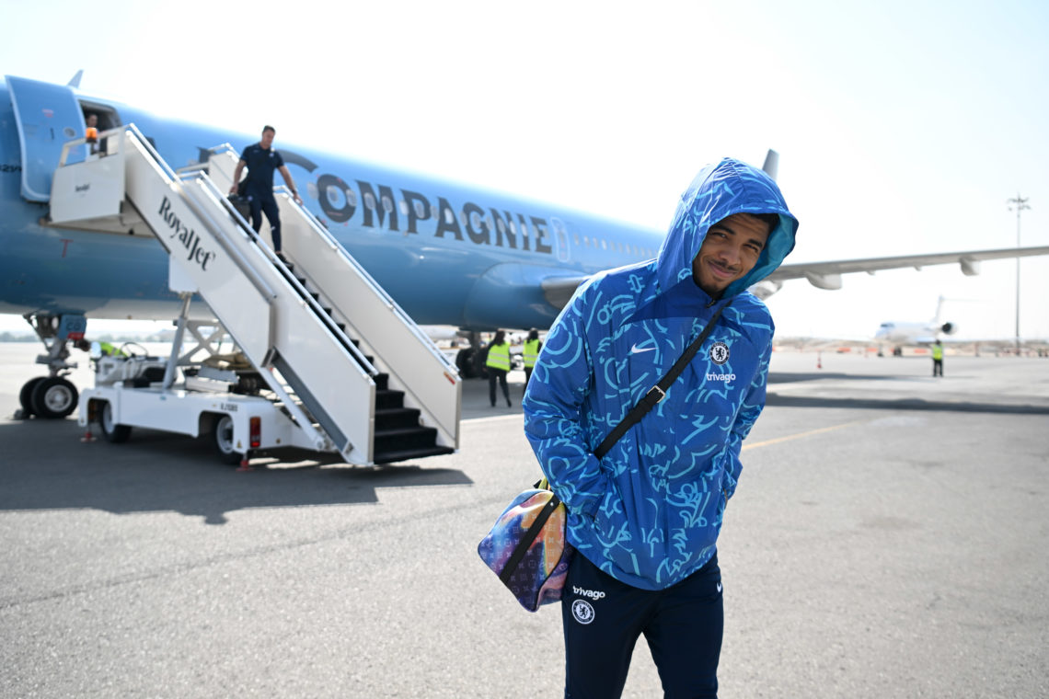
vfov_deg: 43.6
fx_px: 874
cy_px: 350
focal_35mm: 30
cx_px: 524
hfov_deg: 61.9
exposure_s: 1/2000
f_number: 4
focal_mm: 30
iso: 250
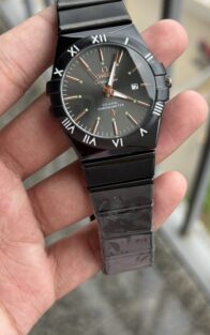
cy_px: 137
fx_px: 594
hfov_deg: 20.0
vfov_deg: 31.4
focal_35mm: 65
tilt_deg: -62.4
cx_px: 109
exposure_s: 1/487
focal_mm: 6.76
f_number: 1.78
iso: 64
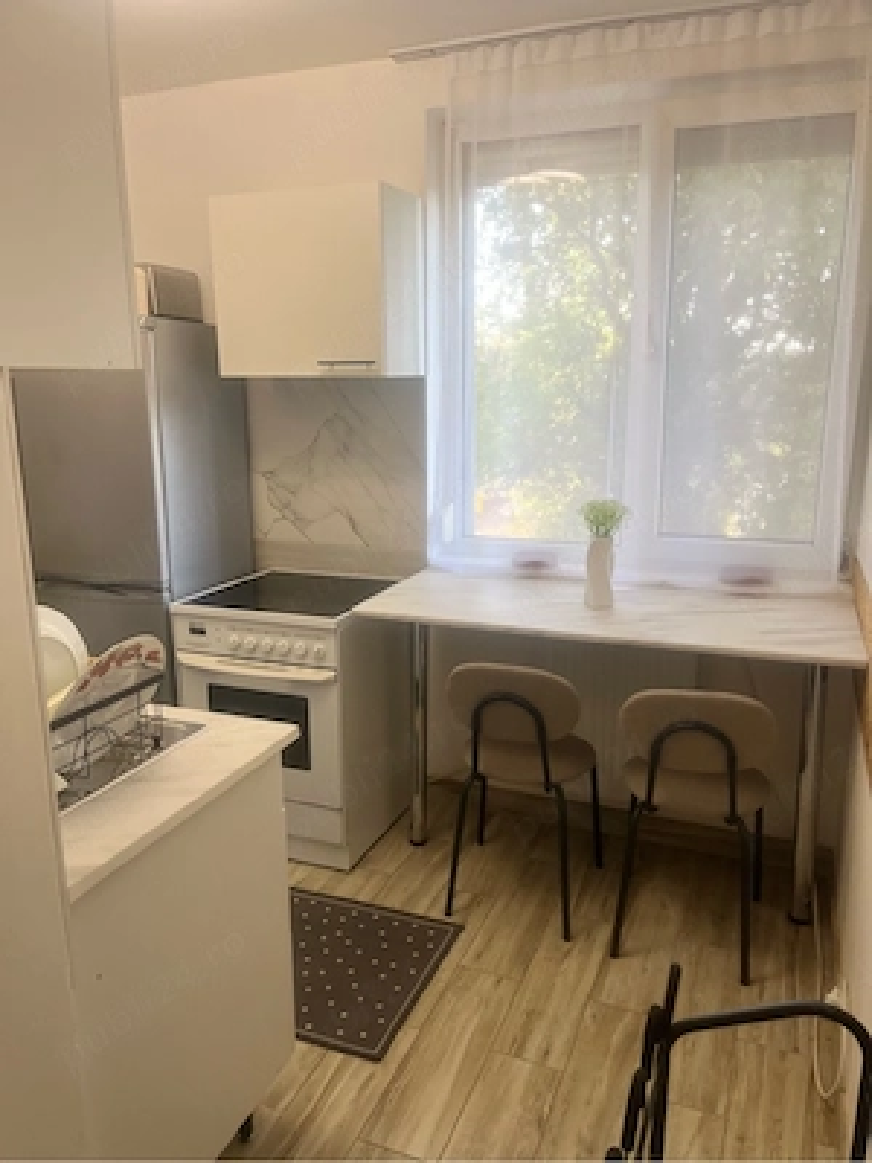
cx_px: 436
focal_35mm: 26
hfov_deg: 53.1
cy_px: 582
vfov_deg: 67.3
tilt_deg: -13.9
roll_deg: +0.9
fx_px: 873
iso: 80
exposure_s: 1/100
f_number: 1.6
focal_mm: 5.1
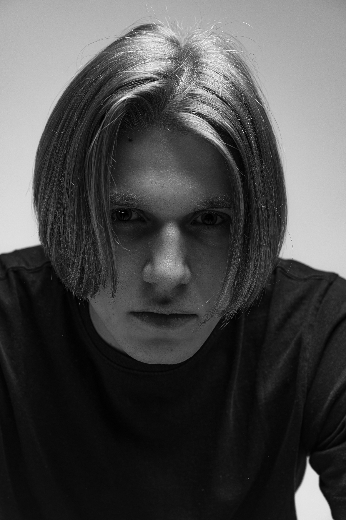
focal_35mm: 75
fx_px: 1081
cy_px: 260
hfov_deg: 18.2
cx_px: 173
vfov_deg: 27.0
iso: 100
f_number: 7.1
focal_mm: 75
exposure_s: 1/160
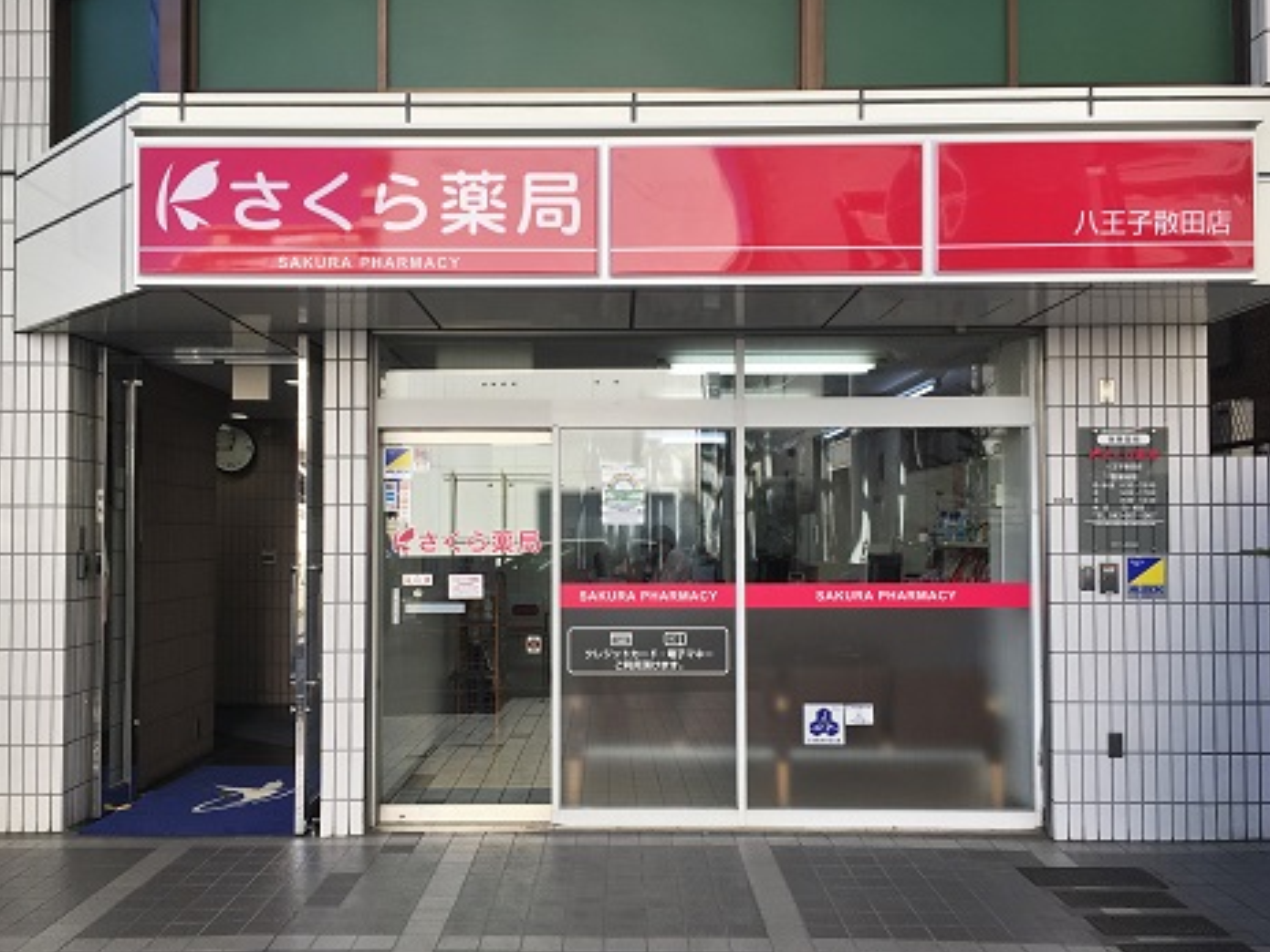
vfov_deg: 46.8
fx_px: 1101
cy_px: 476
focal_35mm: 30
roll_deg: -1.3
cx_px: 640
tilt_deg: +0.3
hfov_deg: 60.0
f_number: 2.2
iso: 25
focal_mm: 4.15
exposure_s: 1/398
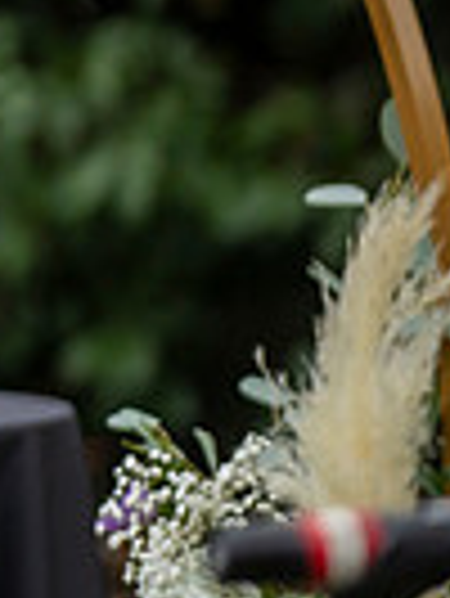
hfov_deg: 2.4
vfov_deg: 3.2
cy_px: 142
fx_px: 10868
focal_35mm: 628
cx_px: -814
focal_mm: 150
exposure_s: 1/1000
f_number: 2.8
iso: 640
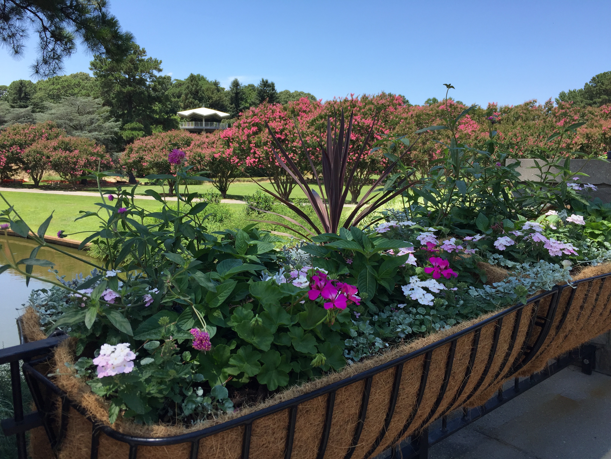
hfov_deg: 61.7
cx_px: 306
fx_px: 512
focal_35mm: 29
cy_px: 230
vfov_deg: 48.2
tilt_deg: -7.9
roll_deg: -2.0
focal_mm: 4.15
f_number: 2.2
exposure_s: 1/942
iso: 32
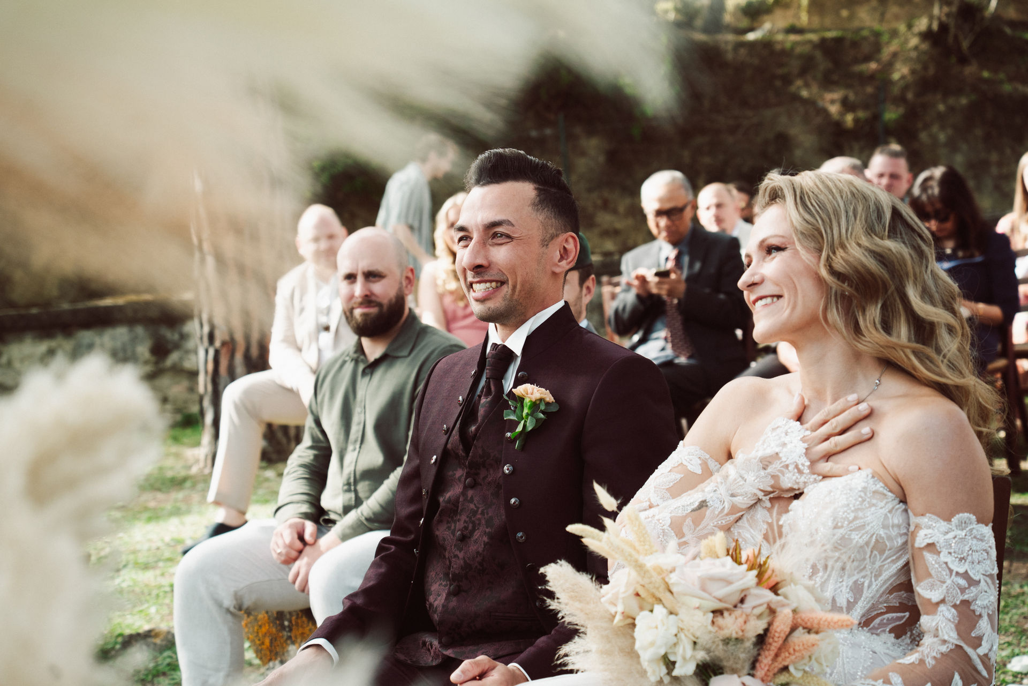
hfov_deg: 30.5
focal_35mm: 66
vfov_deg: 20.6
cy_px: 343
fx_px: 1885
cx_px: 514
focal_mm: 66
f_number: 4.5
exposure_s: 1/1000
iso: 800
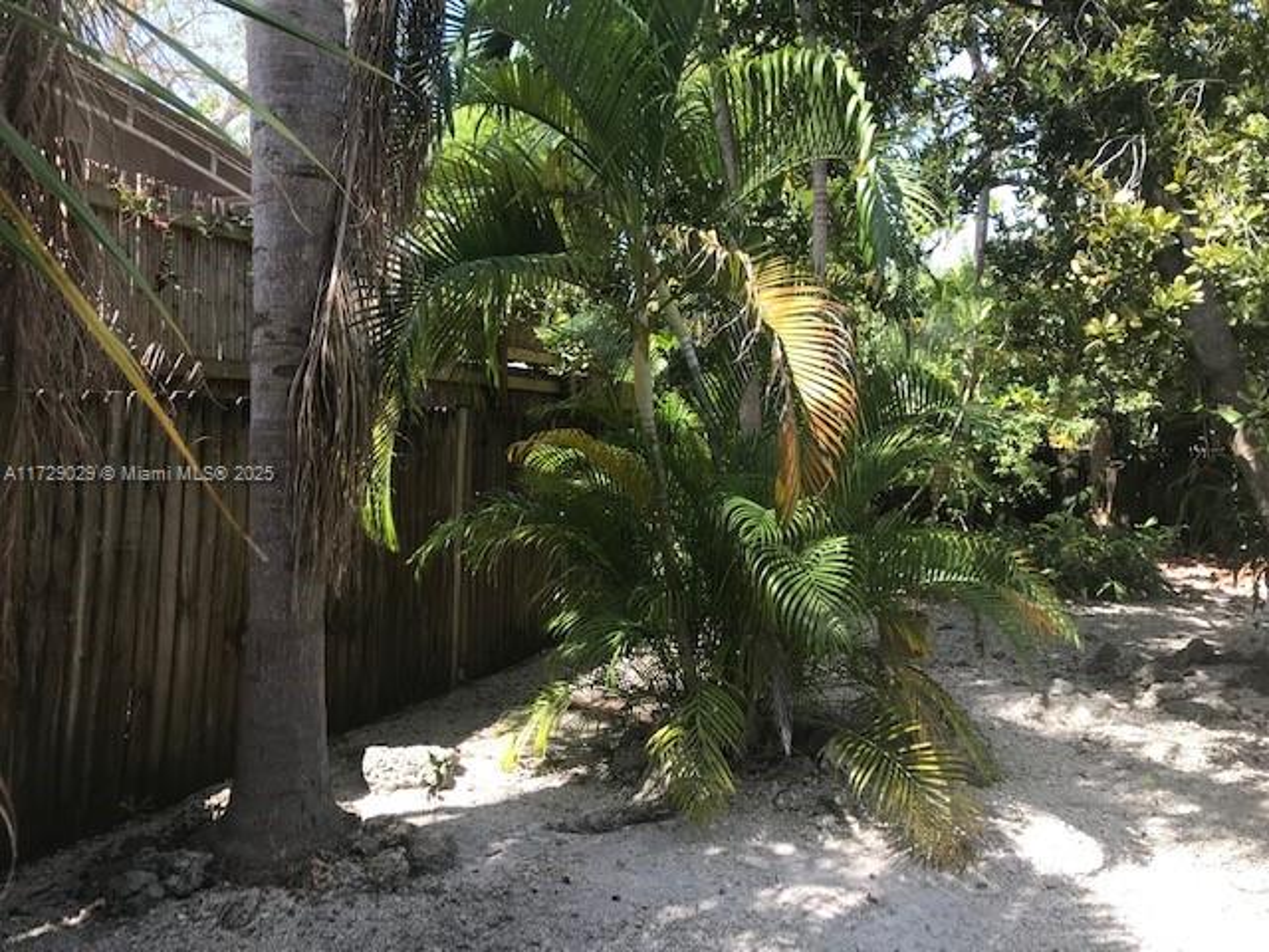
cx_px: 634
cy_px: 476
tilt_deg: -1.1
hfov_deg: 63.4
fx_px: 1026
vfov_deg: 49.7
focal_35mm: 28
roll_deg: -1.4
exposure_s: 1/319
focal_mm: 3.99
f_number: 1.8
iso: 20
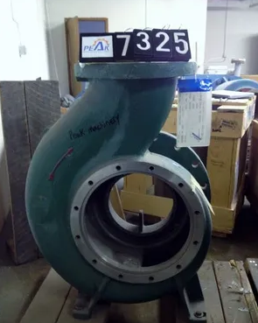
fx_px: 353
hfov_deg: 40.1
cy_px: 171
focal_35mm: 37
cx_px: 129
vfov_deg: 49.1
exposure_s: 1/20
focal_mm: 4.28
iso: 320
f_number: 2.4
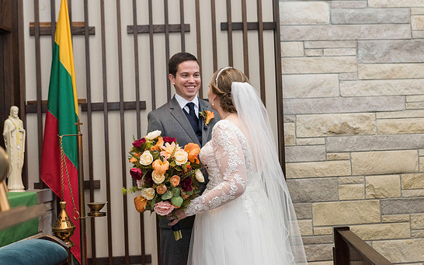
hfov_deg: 38.9
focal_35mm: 52
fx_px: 601
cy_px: 126
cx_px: 202
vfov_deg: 24.9
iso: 1250
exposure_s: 1/160
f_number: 4.5
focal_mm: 48
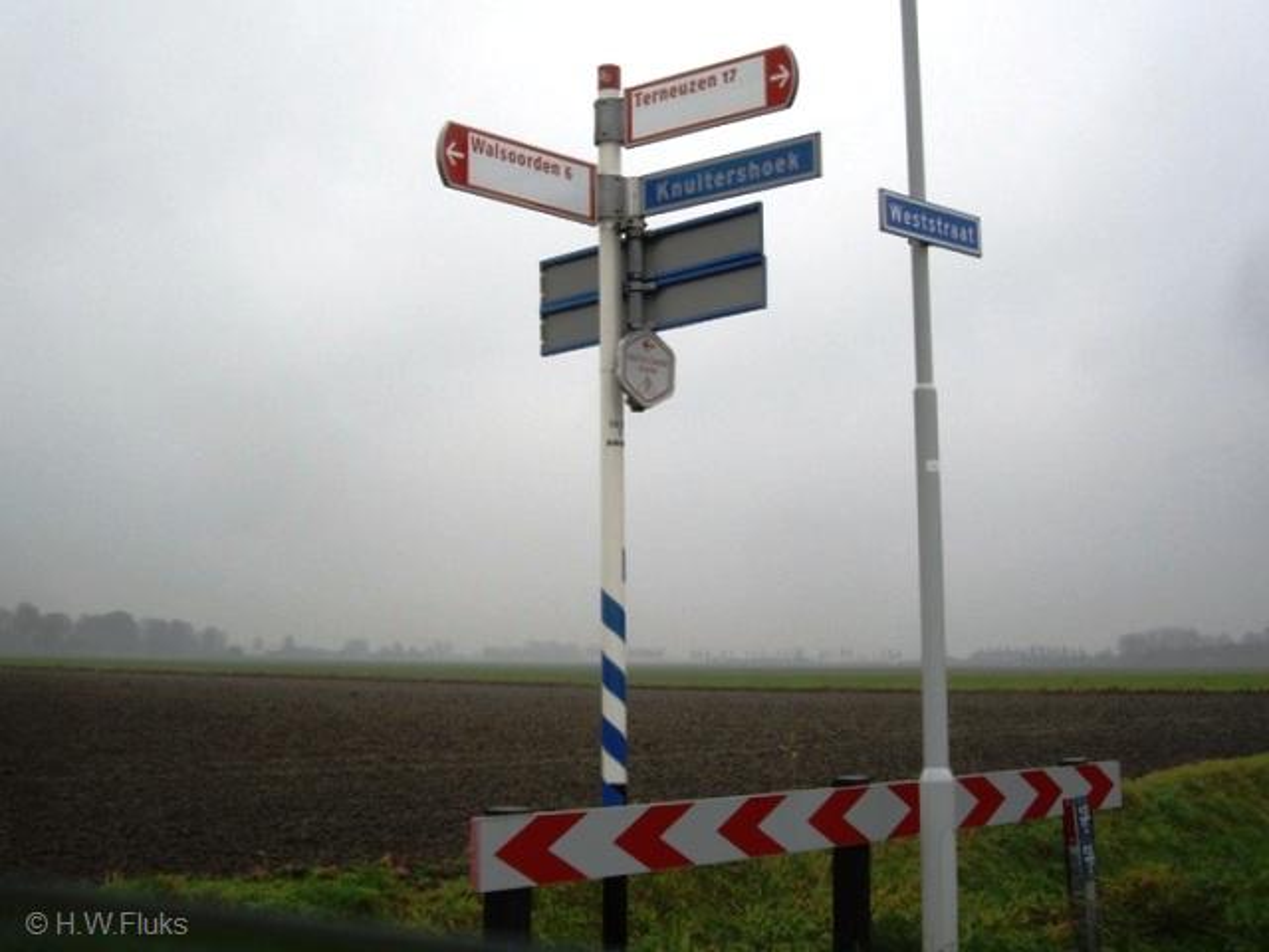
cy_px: 476
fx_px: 1393
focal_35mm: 38
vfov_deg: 37.7
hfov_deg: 49.0
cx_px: 634
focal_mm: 7.9
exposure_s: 1/160
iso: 100
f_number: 2.8
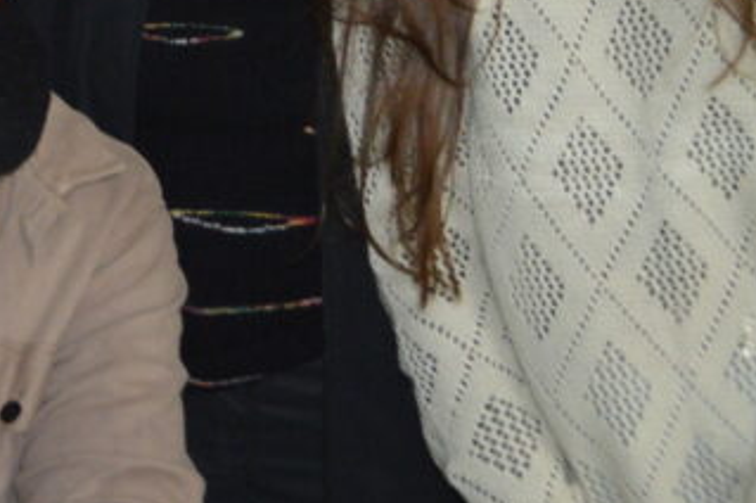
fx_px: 2832
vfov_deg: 10.1
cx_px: -57
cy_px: 108
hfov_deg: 14.9
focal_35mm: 135
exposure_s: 1/60
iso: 1600
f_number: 4.5
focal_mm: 28
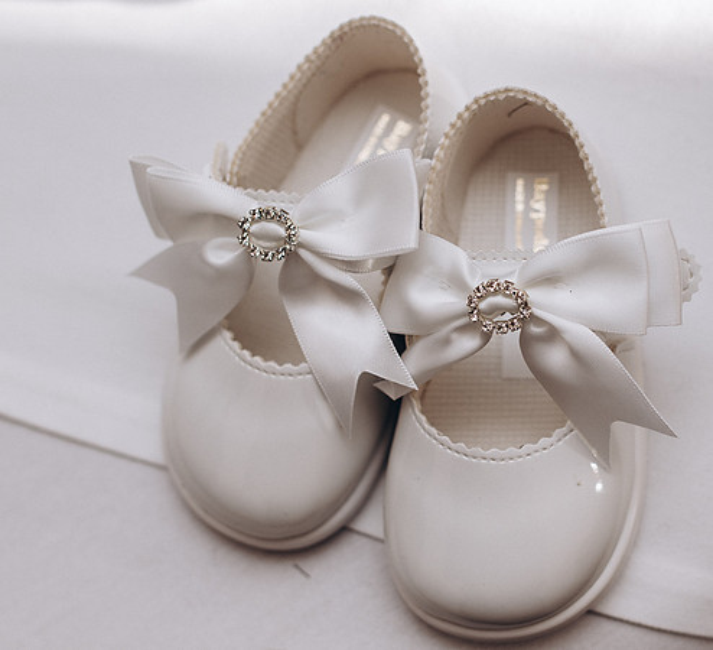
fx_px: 1674
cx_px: 454
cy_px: 292
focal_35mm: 75
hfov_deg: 24.0
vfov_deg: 22.0
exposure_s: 1/160
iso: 100
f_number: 2.8
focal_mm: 35
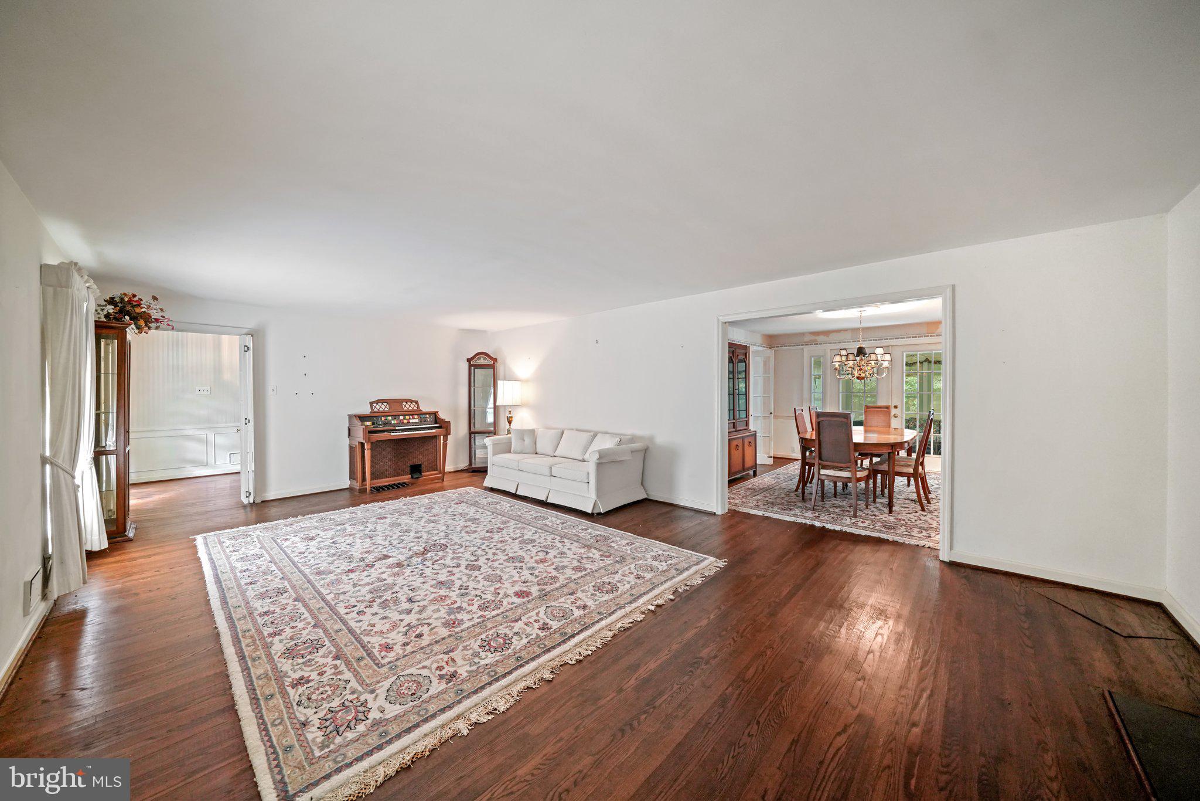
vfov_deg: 90.0
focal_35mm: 12
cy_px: 400
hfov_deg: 112.6
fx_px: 400
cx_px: 600
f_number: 5
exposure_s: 1/30
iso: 6400
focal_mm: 12
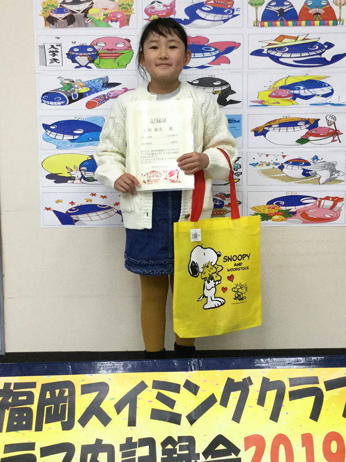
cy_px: 216
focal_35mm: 42
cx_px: 177
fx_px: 560
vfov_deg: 44.8
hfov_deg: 34.3
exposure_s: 1/30
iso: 40
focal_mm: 3.3
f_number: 2.4
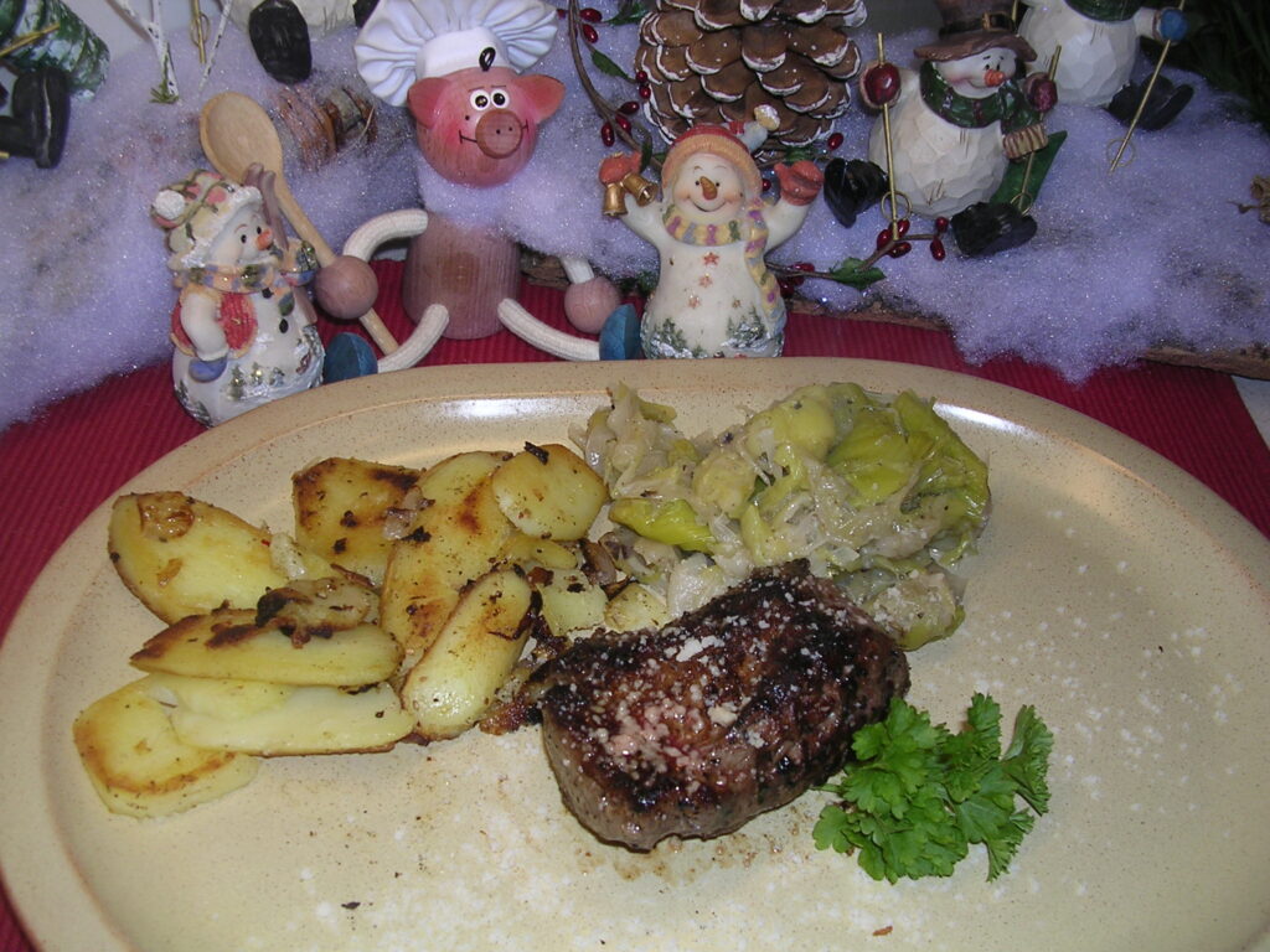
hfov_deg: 49.0
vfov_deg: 37.7
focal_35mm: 38
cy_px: 476
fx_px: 1394
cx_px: 635
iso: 100
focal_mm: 5.8
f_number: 2.8
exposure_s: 1/60.1
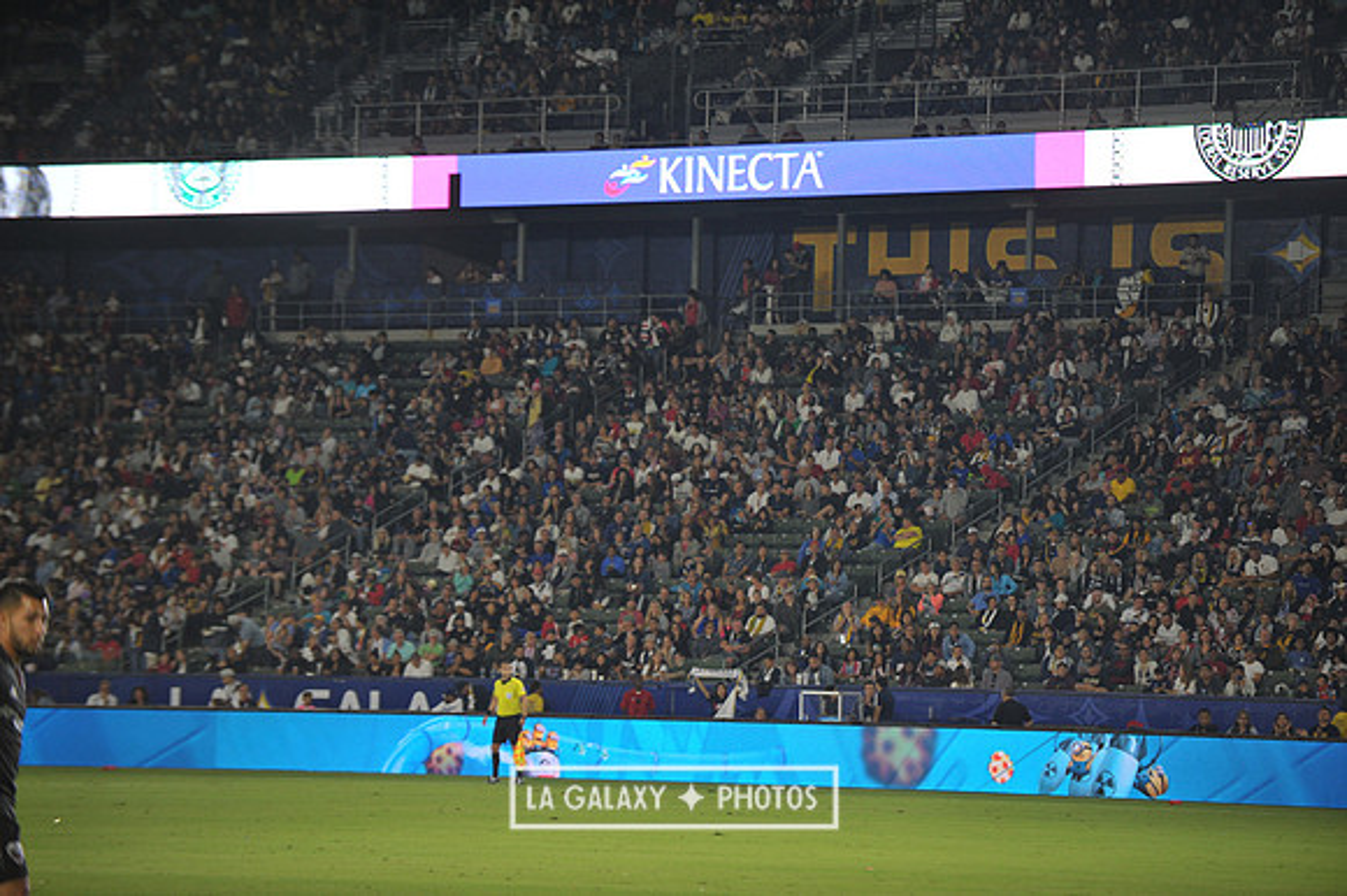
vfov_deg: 8.6
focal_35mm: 160
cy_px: 448
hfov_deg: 12.8
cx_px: 674
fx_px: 5983
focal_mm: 160
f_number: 2.8
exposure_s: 1/800
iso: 1250
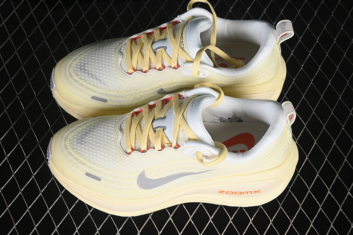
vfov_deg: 18.2
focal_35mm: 75
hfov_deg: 27.0
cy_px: 118
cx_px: 176
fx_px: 735
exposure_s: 1/80
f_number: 7.1
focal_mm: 50
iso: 160
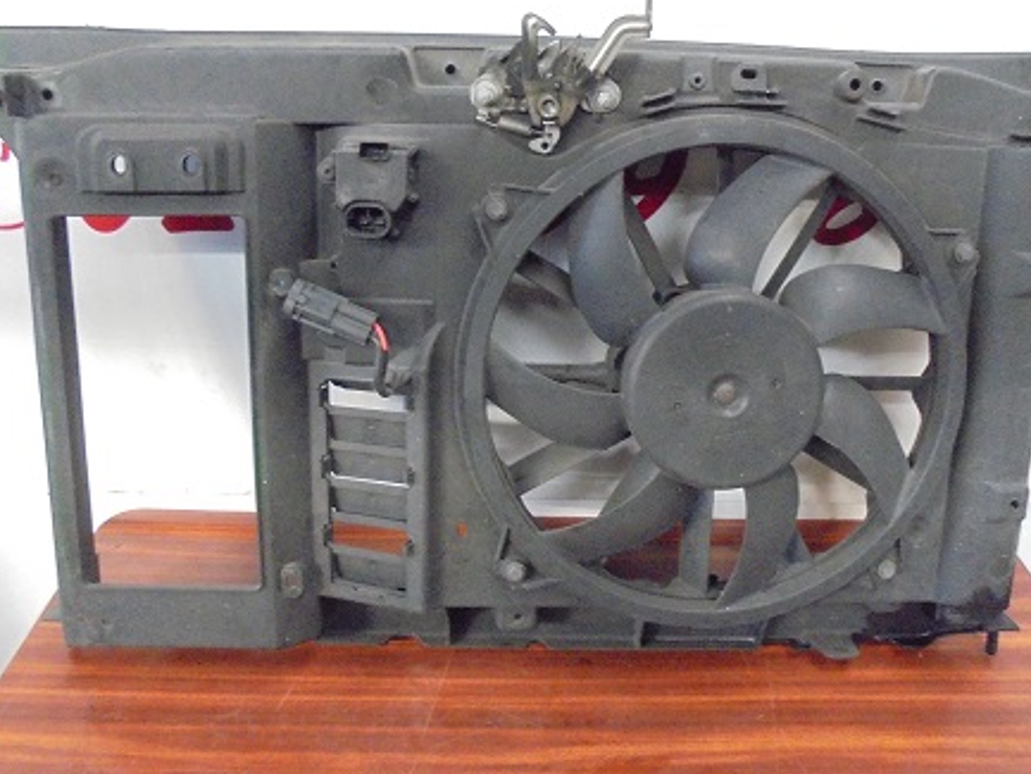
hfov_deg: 58.3
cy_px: 370
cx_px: 548
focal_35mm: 31
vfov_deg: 45.5
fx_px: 924
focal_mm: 4.6
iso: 800
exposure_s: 1/20
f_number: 3.5
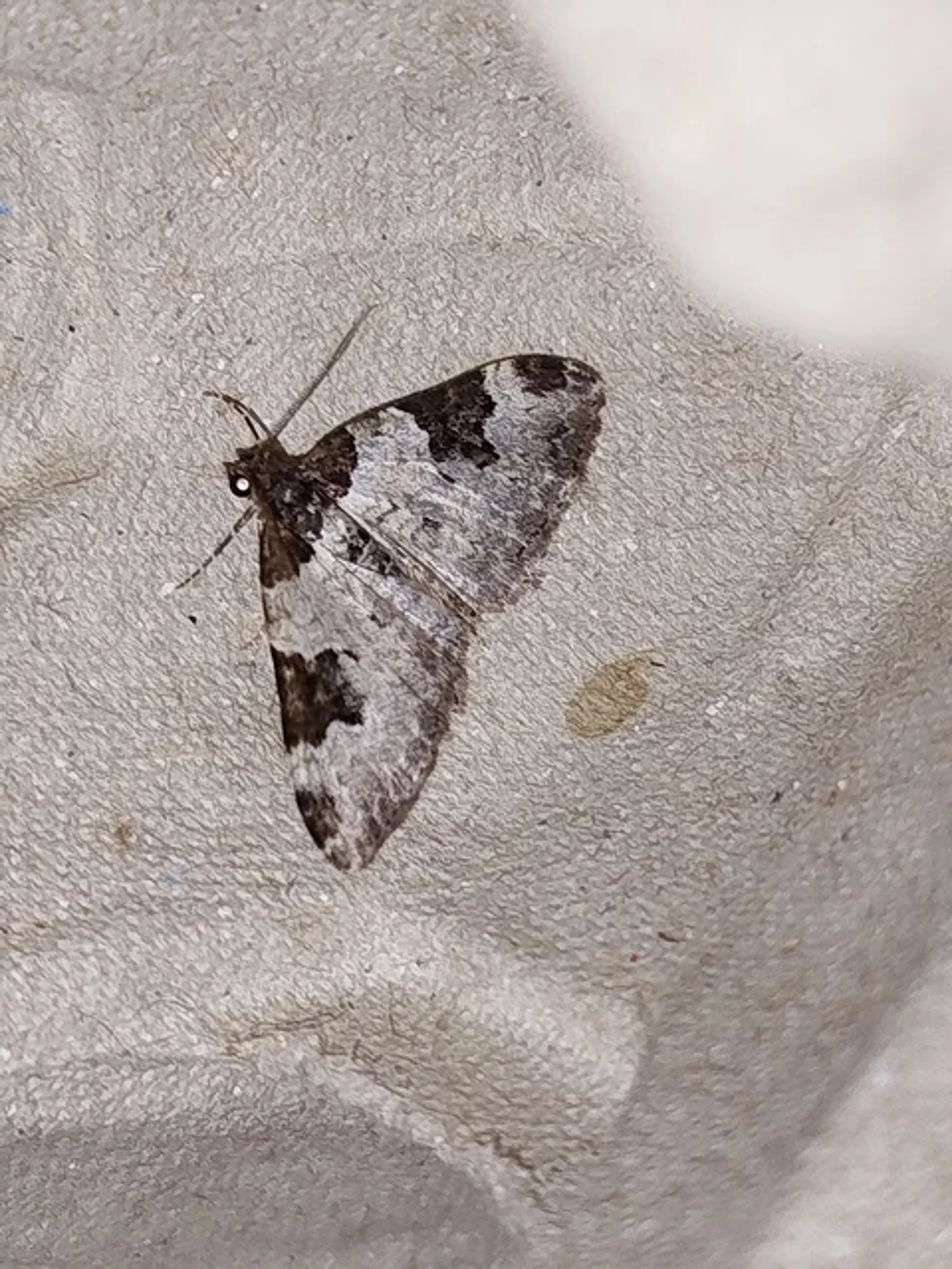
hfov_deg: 16.8
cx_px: 476
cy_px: 634
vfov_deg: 22.3
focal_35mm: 88
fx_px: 3227
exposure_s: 1/50
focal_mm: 5.31
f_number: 1.7
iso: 80
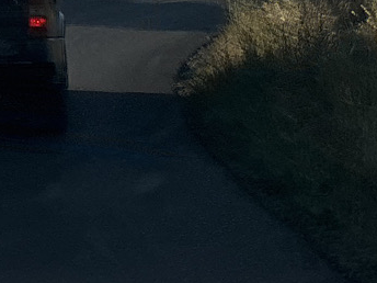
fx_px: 1645
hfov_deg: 12.0
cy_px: -435
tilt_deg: +11.0
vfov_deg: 8.8
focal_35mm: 151
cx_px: -321
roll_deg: -1.9
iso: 50
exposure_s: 1/4854
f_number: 1.6
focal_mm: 5.96
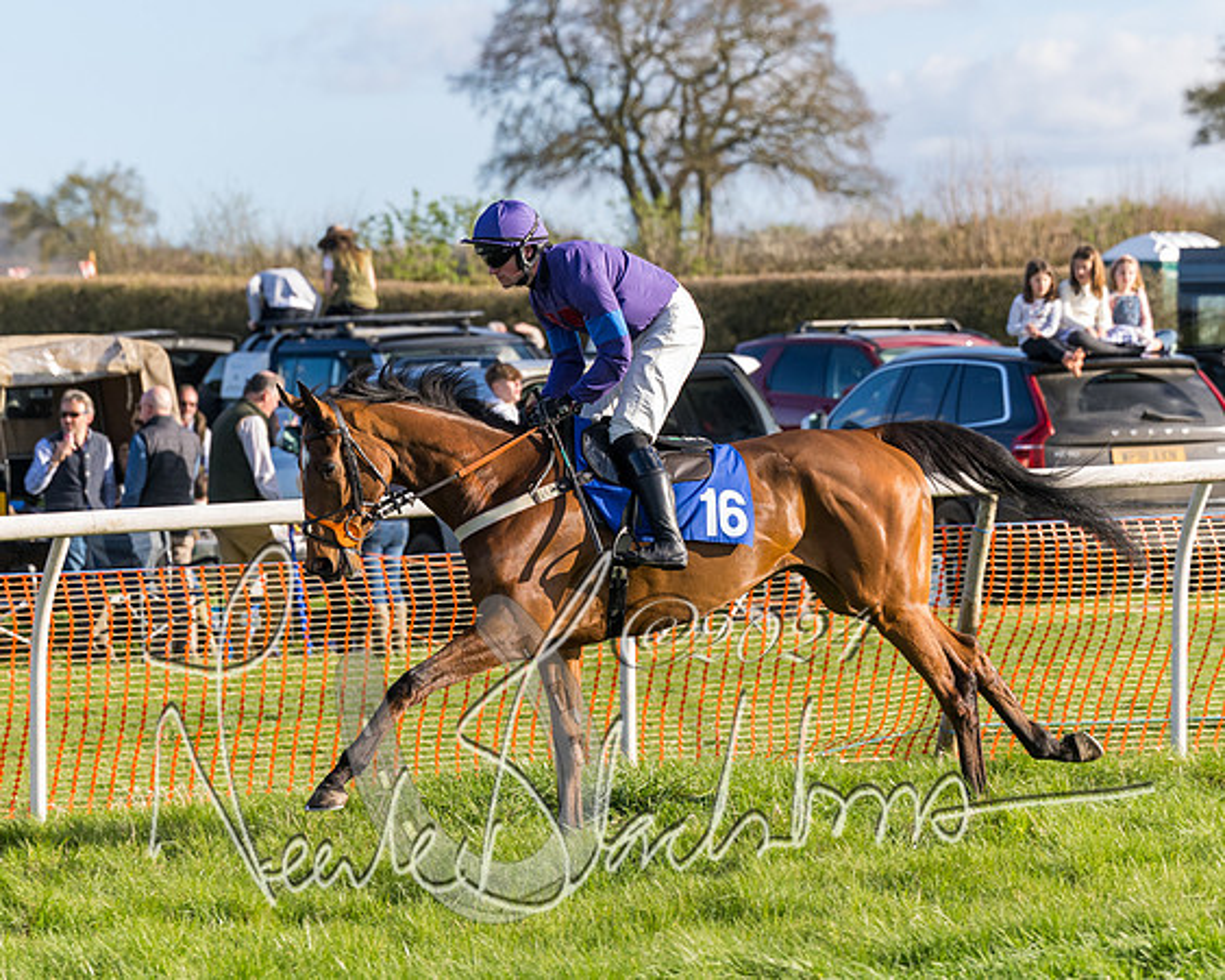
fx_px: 8432
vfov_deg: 6.6
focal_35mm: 233
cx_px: 612
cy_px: 529
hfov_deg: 8.3
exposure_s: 1/1600
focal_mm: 120
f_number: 4
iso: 400
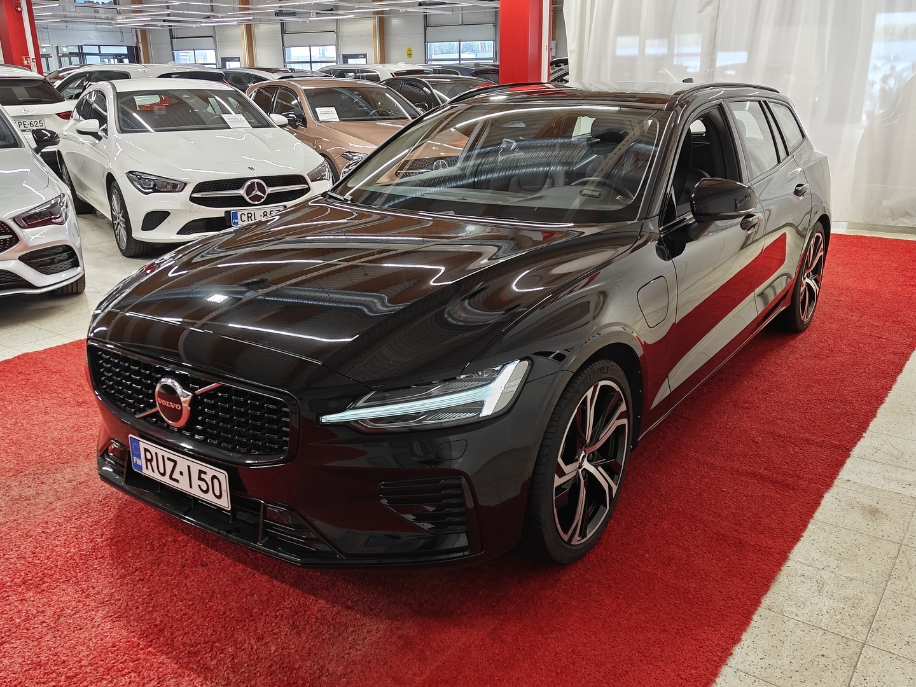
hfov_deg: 58.4
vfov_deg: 45.4
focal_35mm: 31
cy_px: 344
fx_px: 820
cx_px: 458
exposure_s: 1/50
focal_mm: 5.59
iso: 80
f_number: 1.8
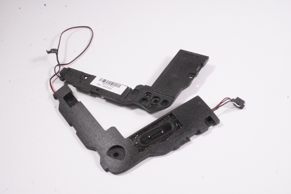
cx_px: 146
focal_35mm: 46
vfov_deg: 28.9
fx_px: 376
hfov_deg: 42.4
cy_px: 97
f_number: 29
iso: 12800
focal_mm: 31
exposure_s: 1/200
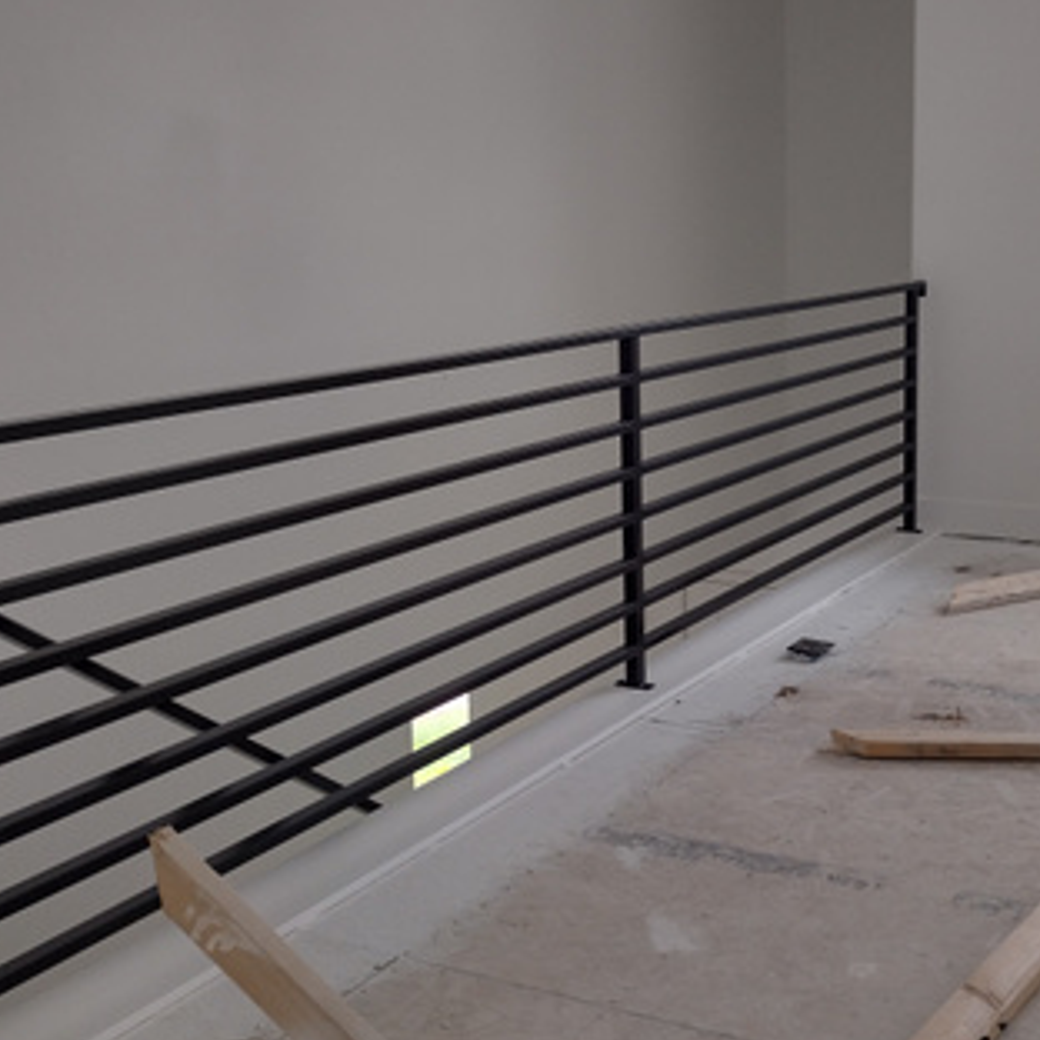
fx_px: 1666
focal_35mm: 49
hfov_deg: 33.9
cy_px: 523
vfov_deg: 34.7
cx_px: 800
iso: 100
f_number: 1.7
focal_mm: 4.71
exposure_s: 1/344
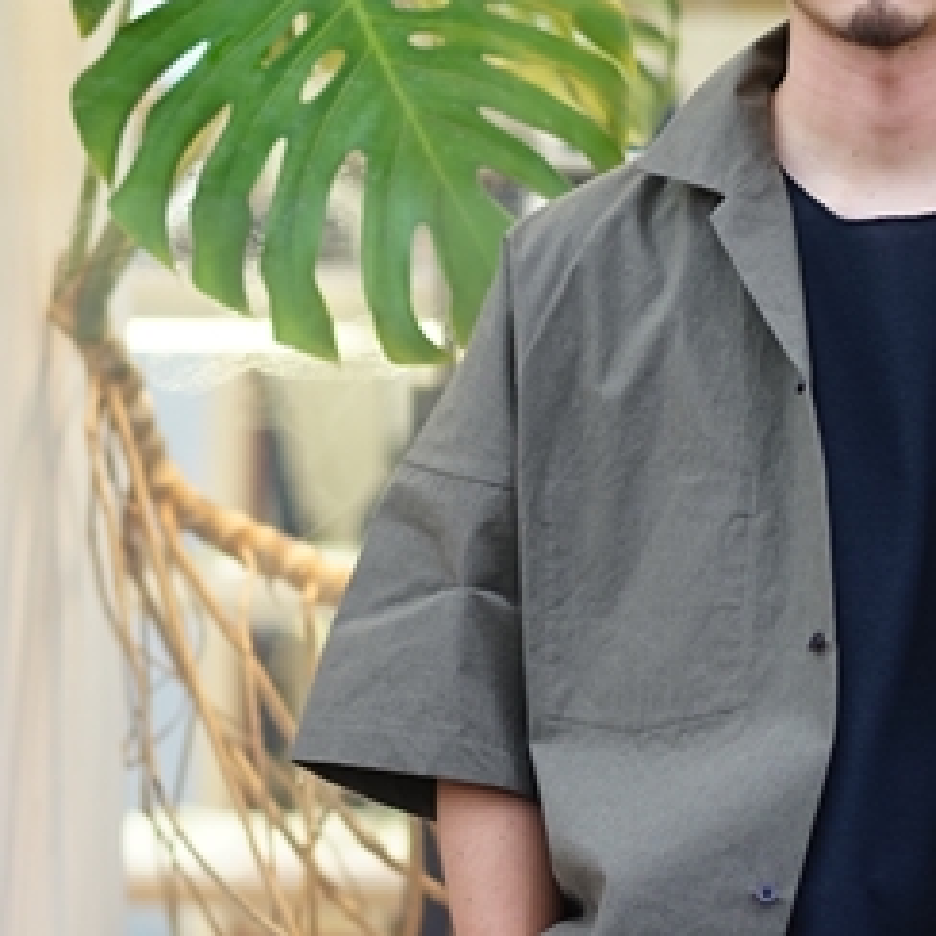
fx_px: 4681
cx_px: 460
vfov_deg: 11.4
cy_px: 378
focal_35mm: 153
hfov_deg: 11.4
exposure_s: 1/60
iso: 200
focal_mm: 55
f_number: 1.8
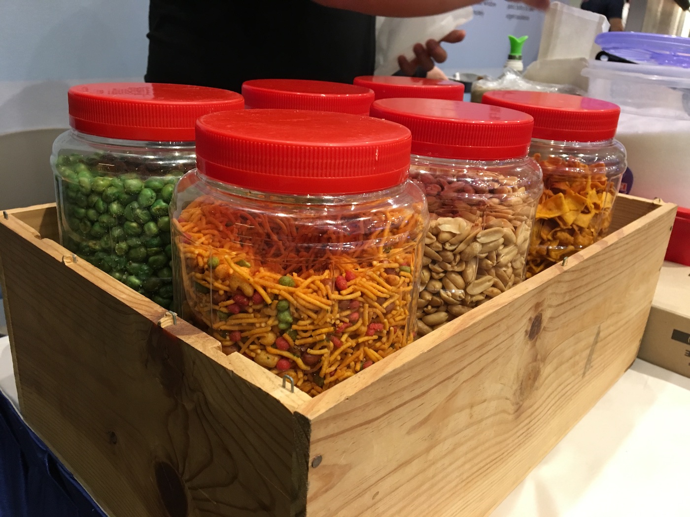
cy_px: 258
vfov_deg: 48.2
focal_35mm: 29
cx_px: 345
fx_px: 578
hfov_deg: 61.7
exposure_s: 1/33
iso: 160
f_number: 2.2
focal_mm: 4.15
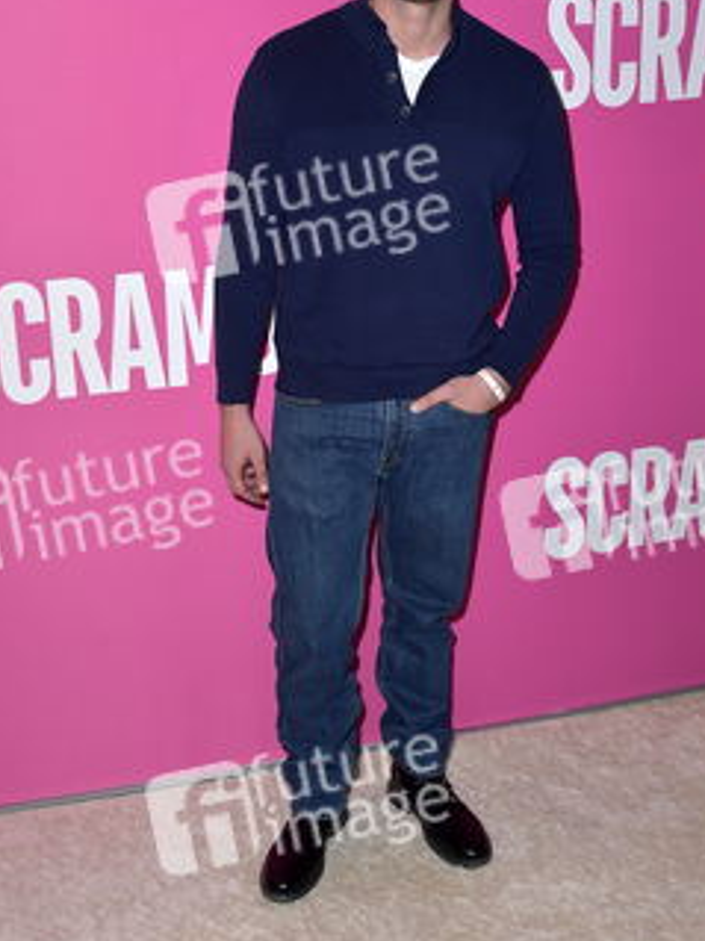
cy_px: 363
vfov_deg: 45.5
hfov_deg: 35.1
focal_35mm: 41
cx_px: 385
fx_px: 1114
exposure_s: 1/250
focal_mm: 34
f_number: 6.3
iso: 160
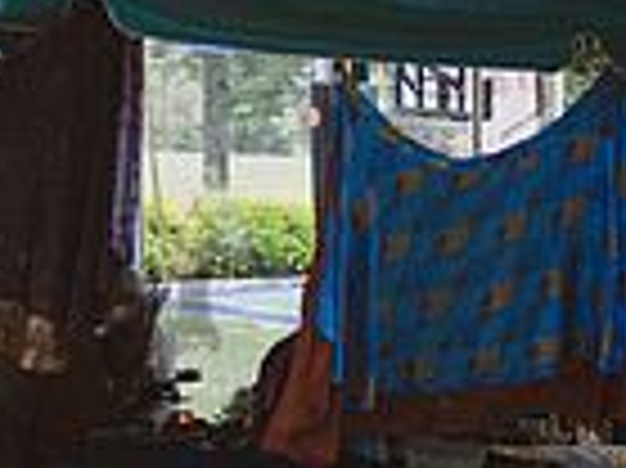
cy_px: 274
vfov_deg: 6.5
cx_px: 189
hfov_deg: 8.6
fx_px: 4138
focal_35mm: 229
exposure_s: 1/640
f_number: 4.5
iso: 640
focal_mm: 57
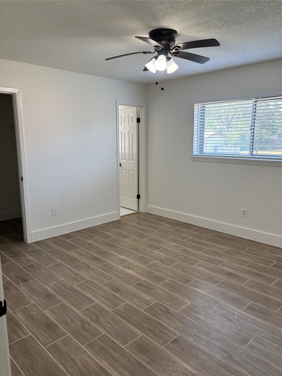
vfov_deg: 67.3
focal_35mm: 26
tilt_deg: -9.8
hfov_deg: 53.1
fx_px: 282
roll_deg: -0.8
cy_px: 188
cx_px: 141
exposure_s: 1/121
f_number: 1.6
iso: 80
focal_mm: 5.96
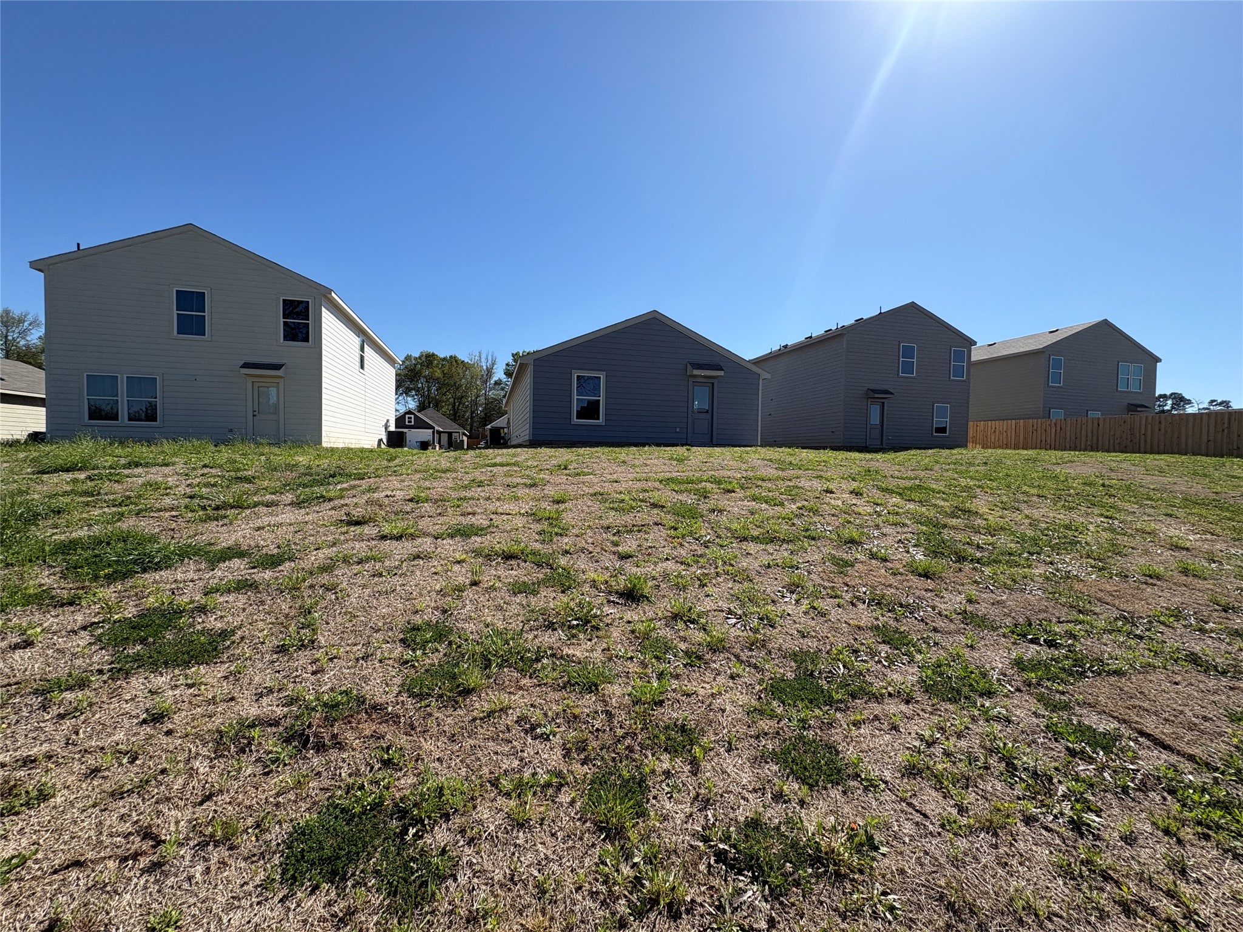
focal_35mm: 14
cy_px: 466
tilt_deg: -1.5
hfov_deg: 102.1
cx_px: 622
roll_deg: -0.5
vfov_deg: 85.7
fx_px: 503
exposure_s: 1/2028
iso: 50
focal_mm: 2.22
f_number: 2.2
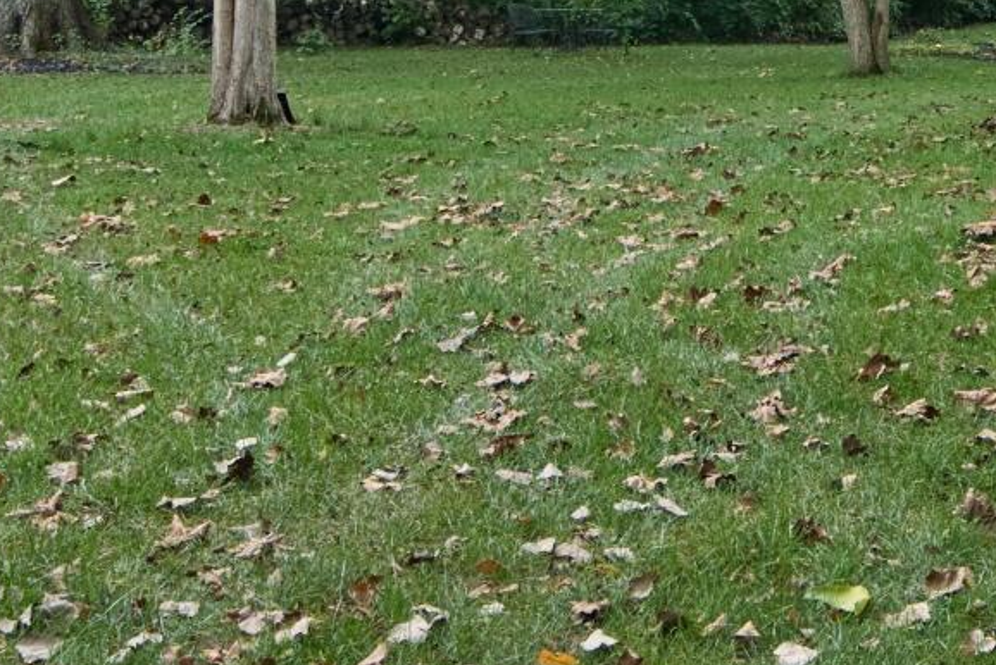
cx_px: 634
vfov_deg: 15.9
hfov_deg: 24.4
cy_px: -102
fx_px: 2297
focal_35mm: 83
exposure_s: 1/40
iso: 125
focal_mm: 16
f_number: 8
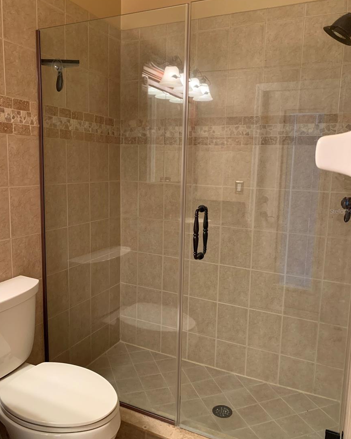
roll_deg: -2.0
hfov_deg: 51.5
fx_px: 364
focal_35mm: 28
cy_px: 211
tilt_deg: -7.3
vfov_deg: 62.2
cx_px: 177
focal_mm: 4.25
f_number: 1.8
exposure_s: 1/40
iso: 320
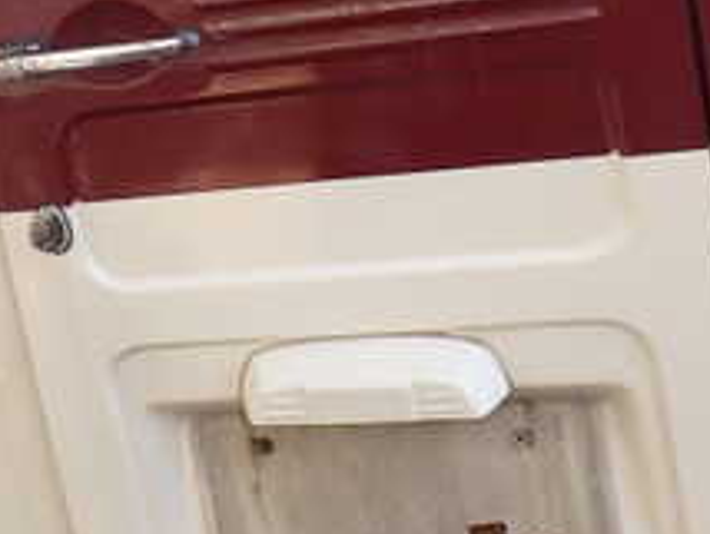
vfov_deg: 17.2
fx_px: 1725
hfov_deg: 22.7
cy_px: -7
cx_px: 80
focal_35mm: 84
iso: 100
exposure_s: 1/160
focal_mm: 5.4
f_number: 3.2
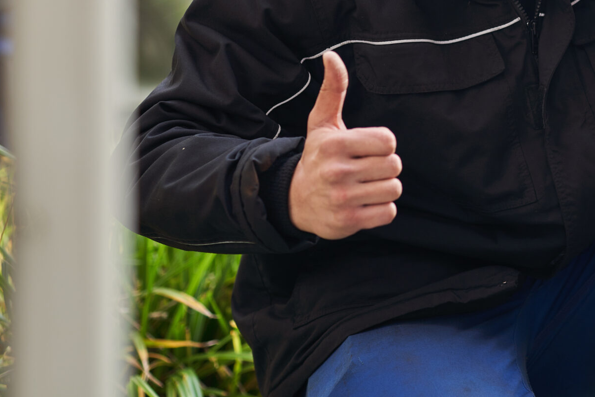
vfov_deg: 12.7
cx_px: 628
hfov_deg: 18.6
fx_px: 1752
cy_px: -6
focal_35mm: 106
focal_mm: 50
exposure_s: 1/200
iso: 100
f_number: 2.2
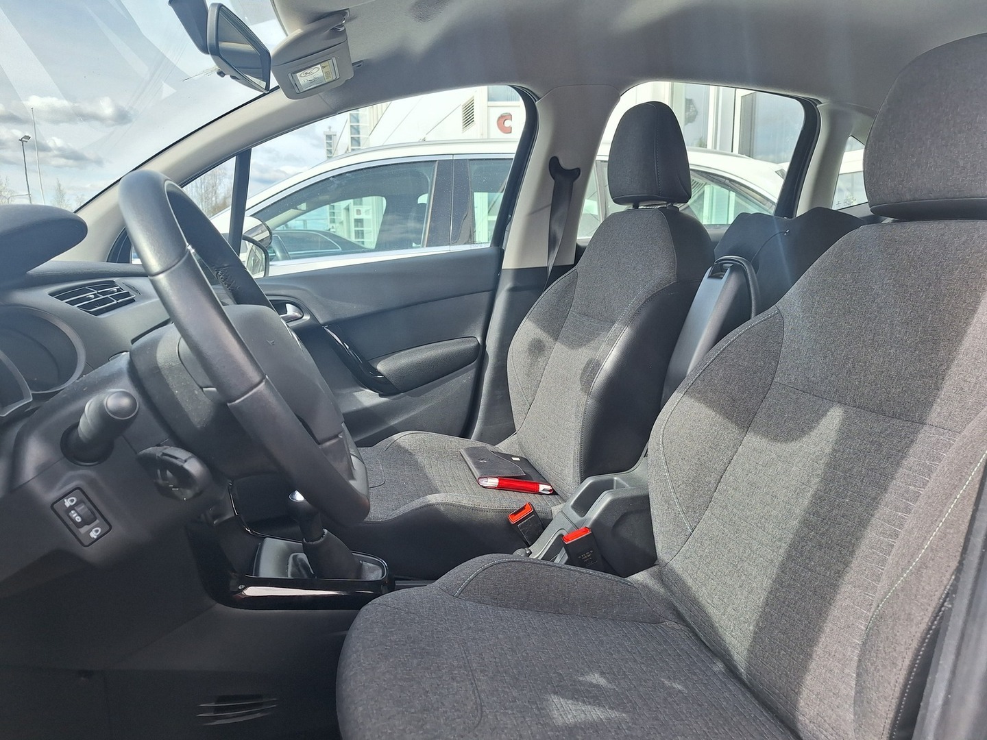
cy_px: 370
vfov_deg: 58.9
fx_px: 656
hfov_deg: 73.9
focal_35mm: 23
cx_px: 494
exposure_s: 1/468
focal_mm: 5.54
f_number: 1.8
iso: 40
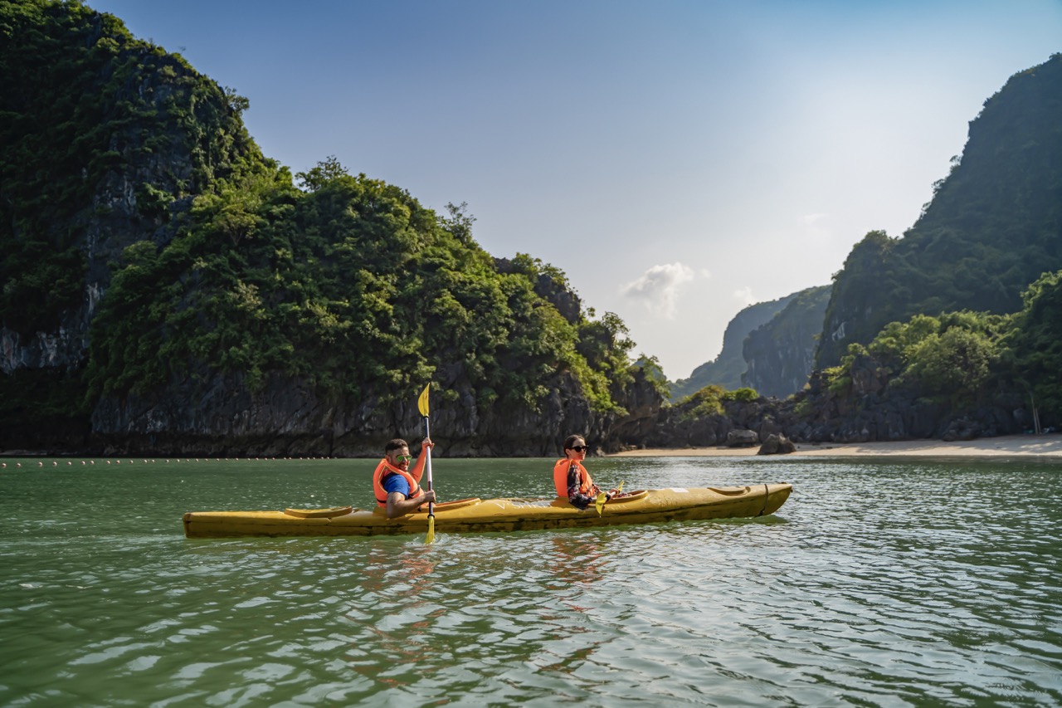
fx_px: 826
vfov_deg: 46.4
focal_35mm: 28
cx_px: 531
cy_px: 354
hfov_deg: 65.5
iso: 250
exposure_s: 1/4000
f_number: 2.8
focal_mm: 28
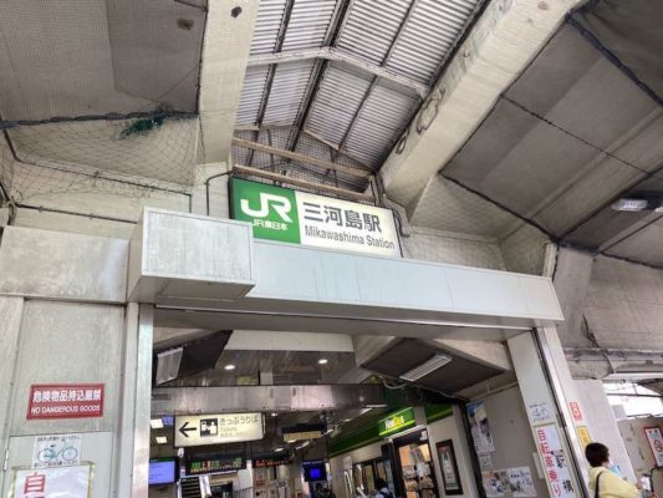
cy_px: 249
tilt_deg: +25.1
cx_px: 332
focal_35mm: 26
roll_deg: +7.5
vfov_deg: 53.1
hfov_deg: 67.3
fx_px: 498
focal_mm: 4.25
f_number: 1.8
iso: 32
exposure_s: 1/100
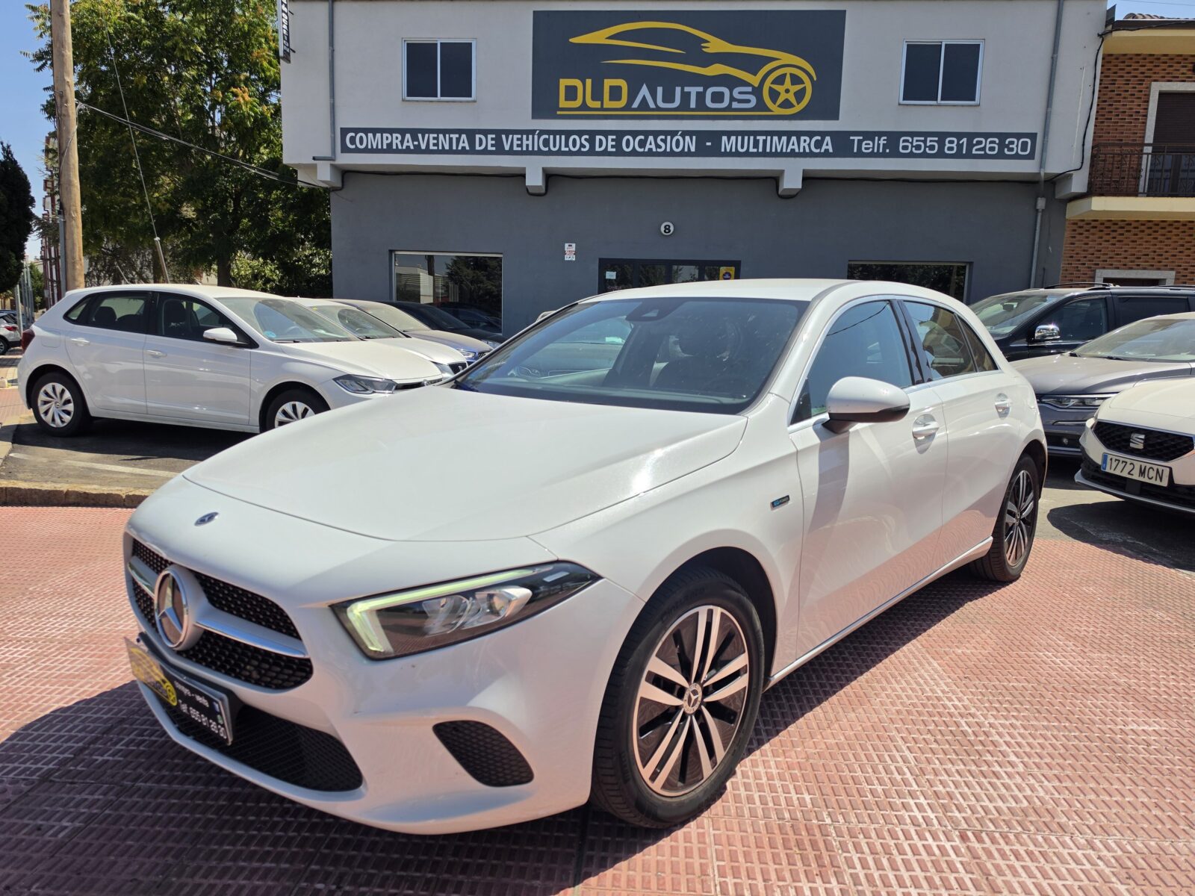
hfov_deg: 73.9
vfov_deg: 58.9
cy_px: 448
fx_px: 794
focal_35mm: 23
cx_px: 598
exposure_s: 1/7939
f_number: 1.4
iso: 64
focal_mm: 6.5
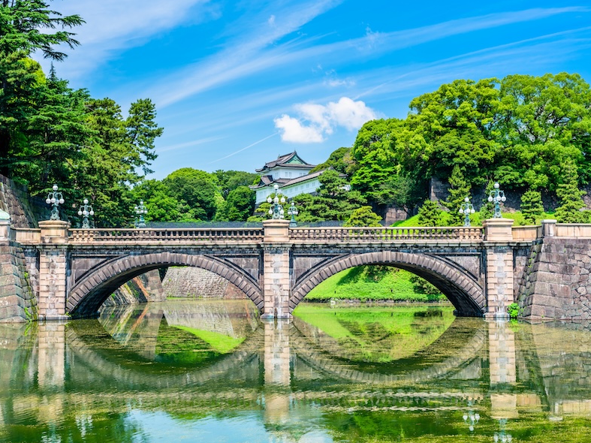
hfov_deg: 34.9
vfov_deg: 26.6
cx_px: 279
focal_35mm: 55
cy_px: 221
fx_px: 939
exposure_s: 1/40
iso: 100
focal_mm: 50
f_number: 8
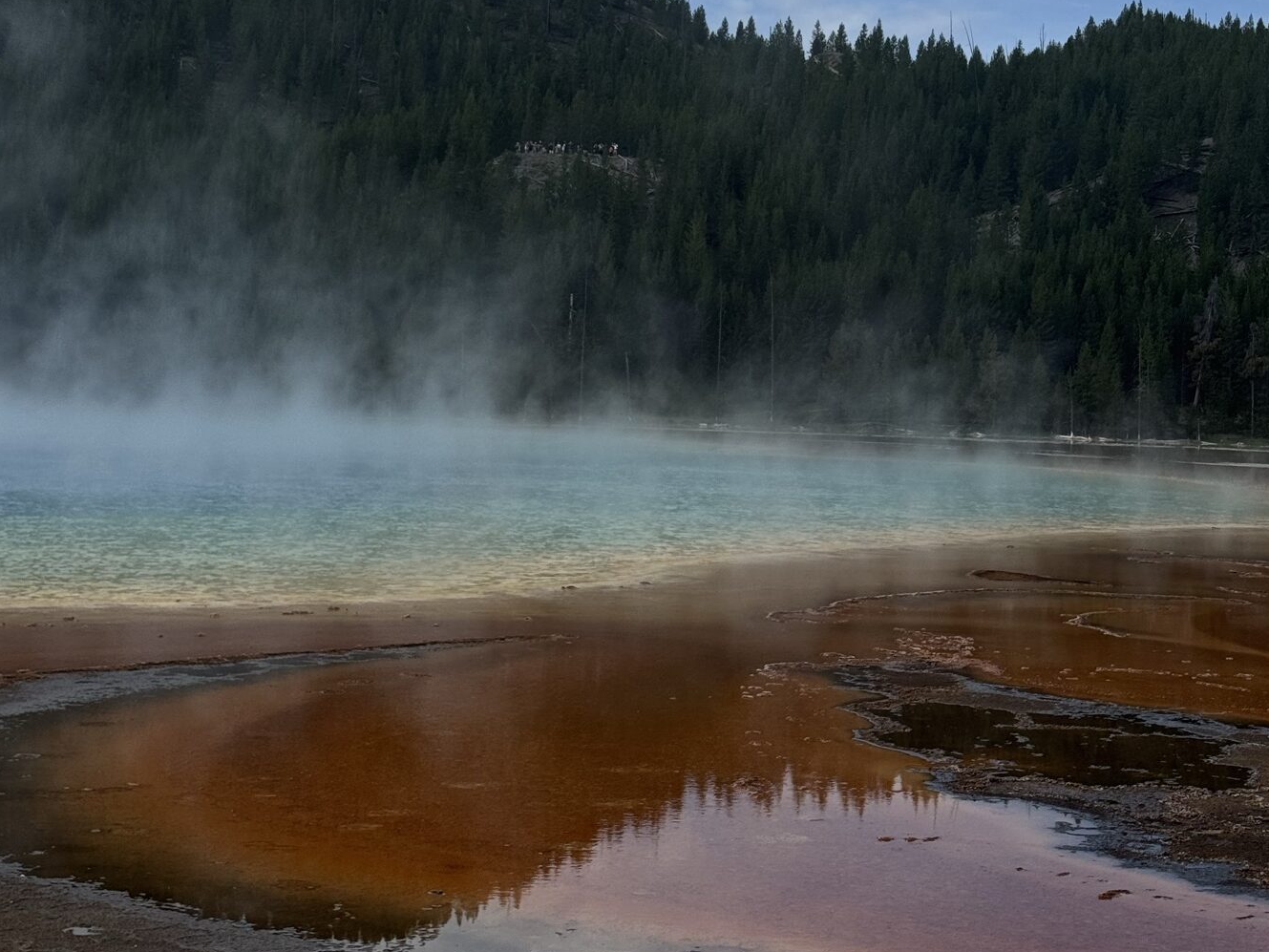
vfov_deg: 22.4
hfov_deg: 29.8
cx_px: 641
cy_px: 251
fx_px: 2383
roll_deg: -1.0
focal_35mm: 65
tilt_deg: +3.2
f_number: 1.78
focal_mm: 6.76
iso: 64
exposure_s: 1/5376
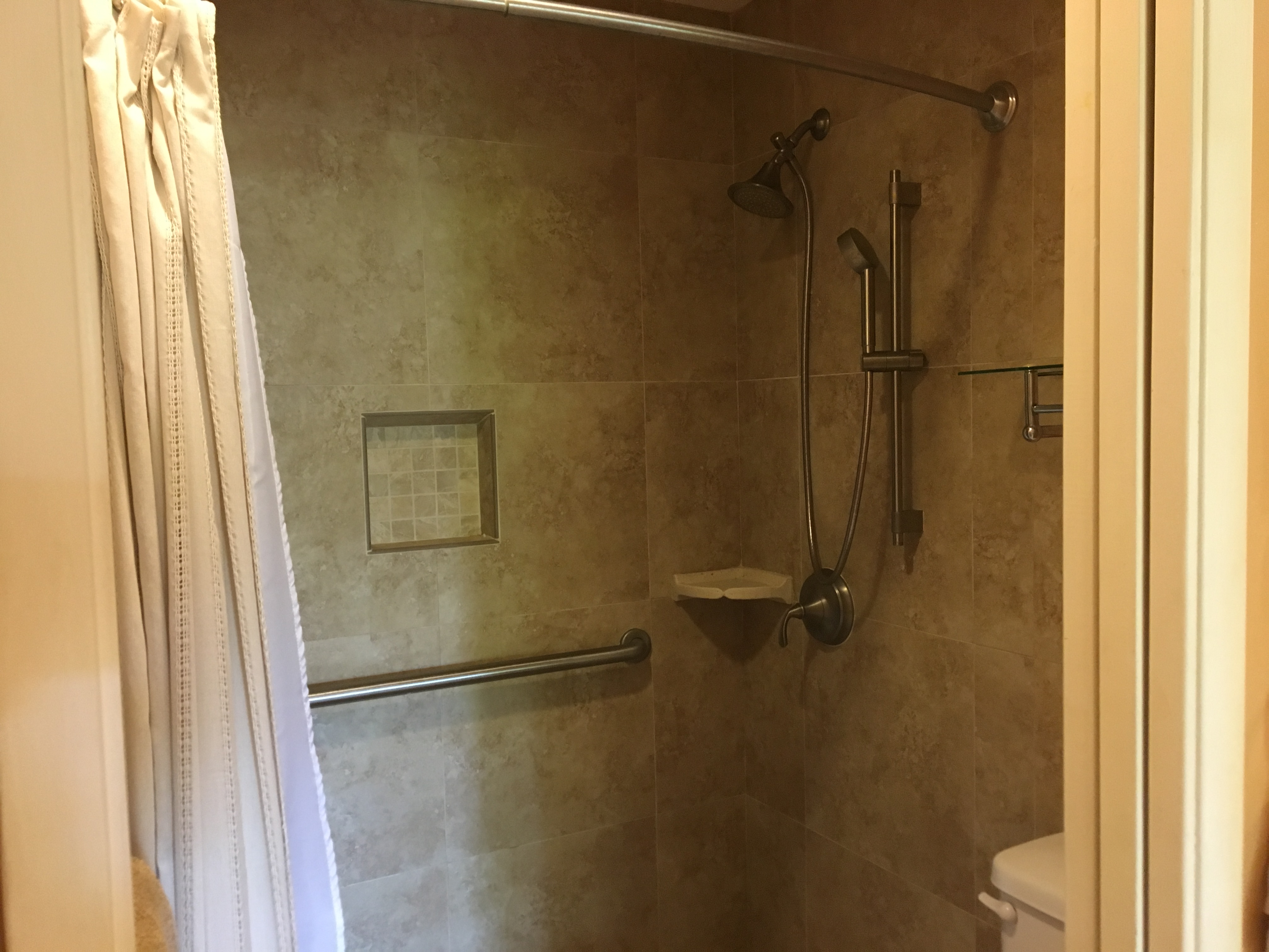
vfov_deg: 48.2
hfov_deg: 61.7
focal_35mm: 29
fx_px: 1063
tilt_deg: -4.5
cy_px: 476
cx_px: 634
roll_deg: +1.6
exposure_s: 1/24
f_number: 2.2
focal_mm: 4.15
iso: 200
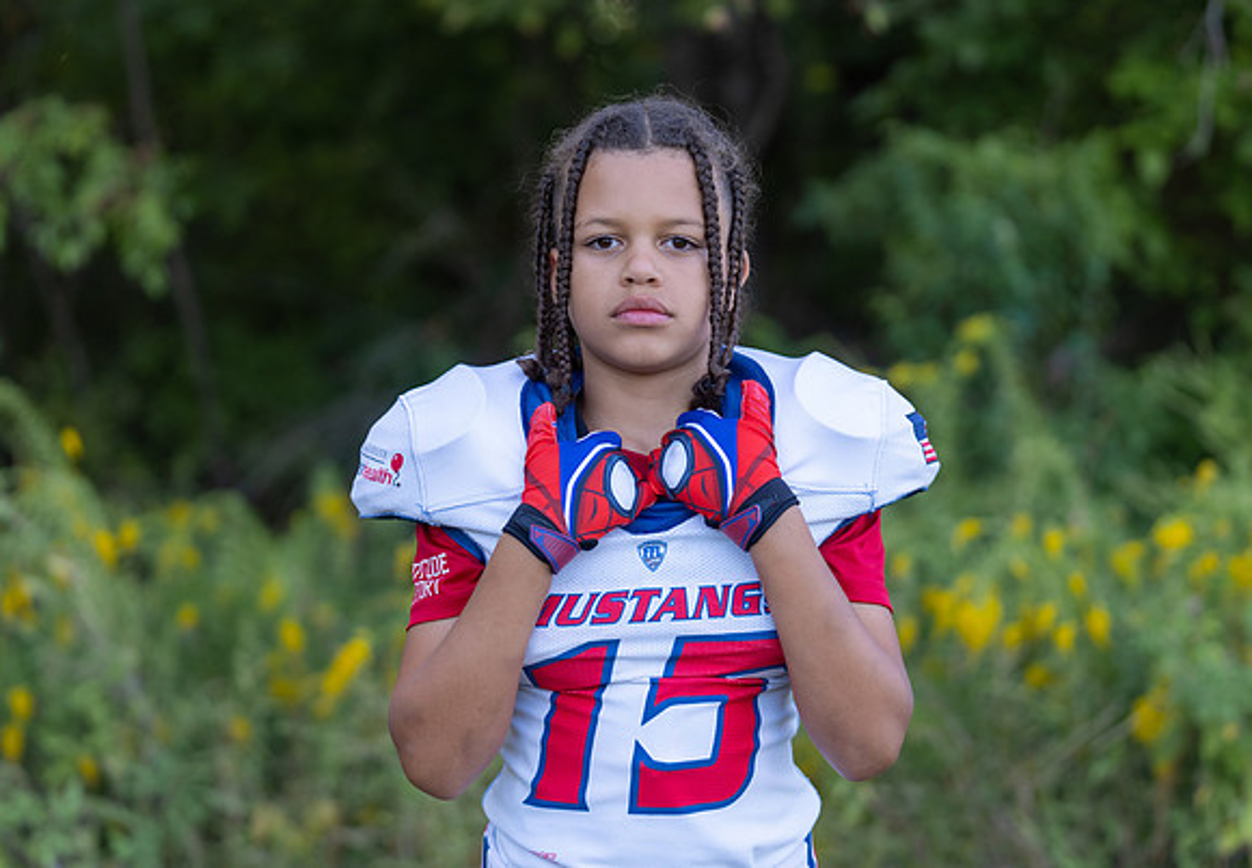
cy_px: 426
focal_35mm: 92
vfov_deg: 15.2
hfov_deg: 21.8
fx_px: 3253
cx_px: 656
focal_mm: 80
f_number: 2.8
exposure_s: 1/320
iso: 250
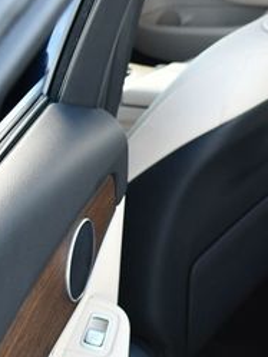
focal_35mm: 89
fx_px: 918
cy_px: 159
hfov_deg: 15.3
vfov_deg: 22.0
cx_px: 406
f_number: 3.5
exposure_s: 1/250
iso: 640
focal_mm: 18
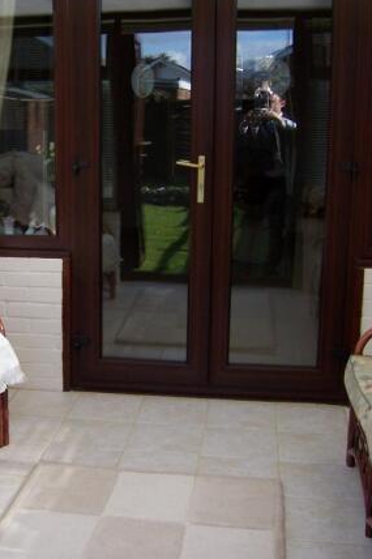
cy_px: 280
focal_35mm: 51
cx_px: 66
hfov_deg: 25.9
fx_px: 791
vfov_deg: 38.9
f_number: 3
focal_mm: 6
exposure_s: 1/350
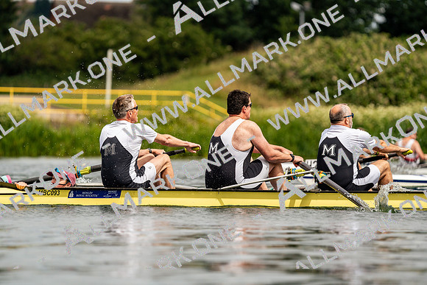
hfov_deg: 5.0
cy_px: 142
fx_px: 4876
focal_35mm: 411
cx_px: 214
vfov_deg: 3.3
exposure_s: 1/2000
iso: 200
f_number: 6.3
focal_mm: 411
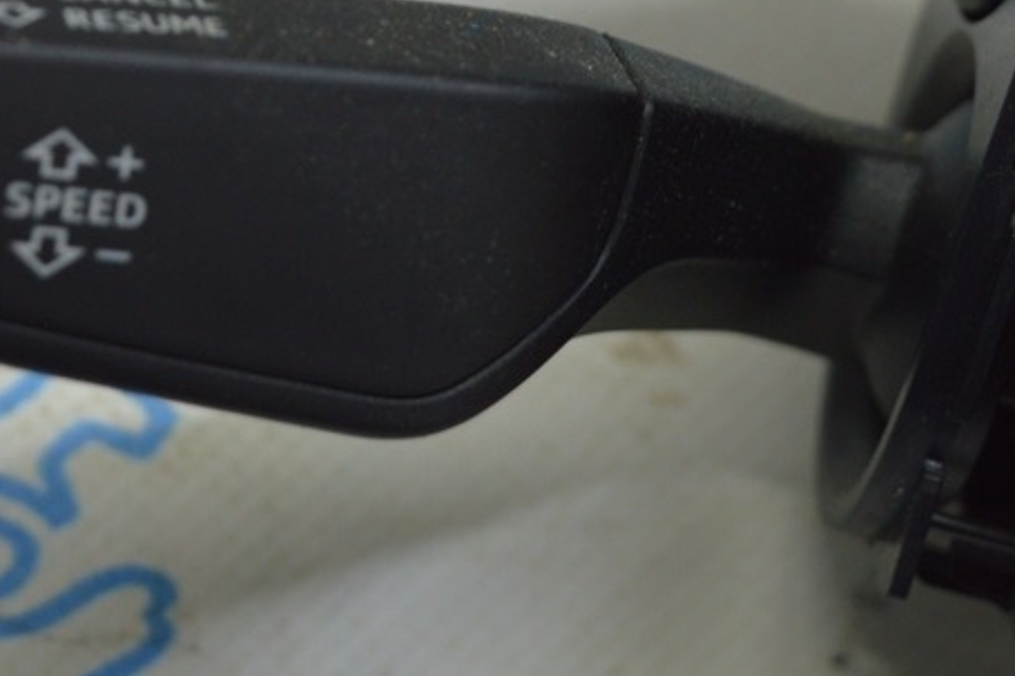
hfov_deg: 15.1
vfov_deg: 10.1
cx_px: 187
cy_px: 55
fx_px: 3805
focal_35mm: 135
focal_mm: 40
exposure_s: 1/40
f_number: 5.6
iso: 400
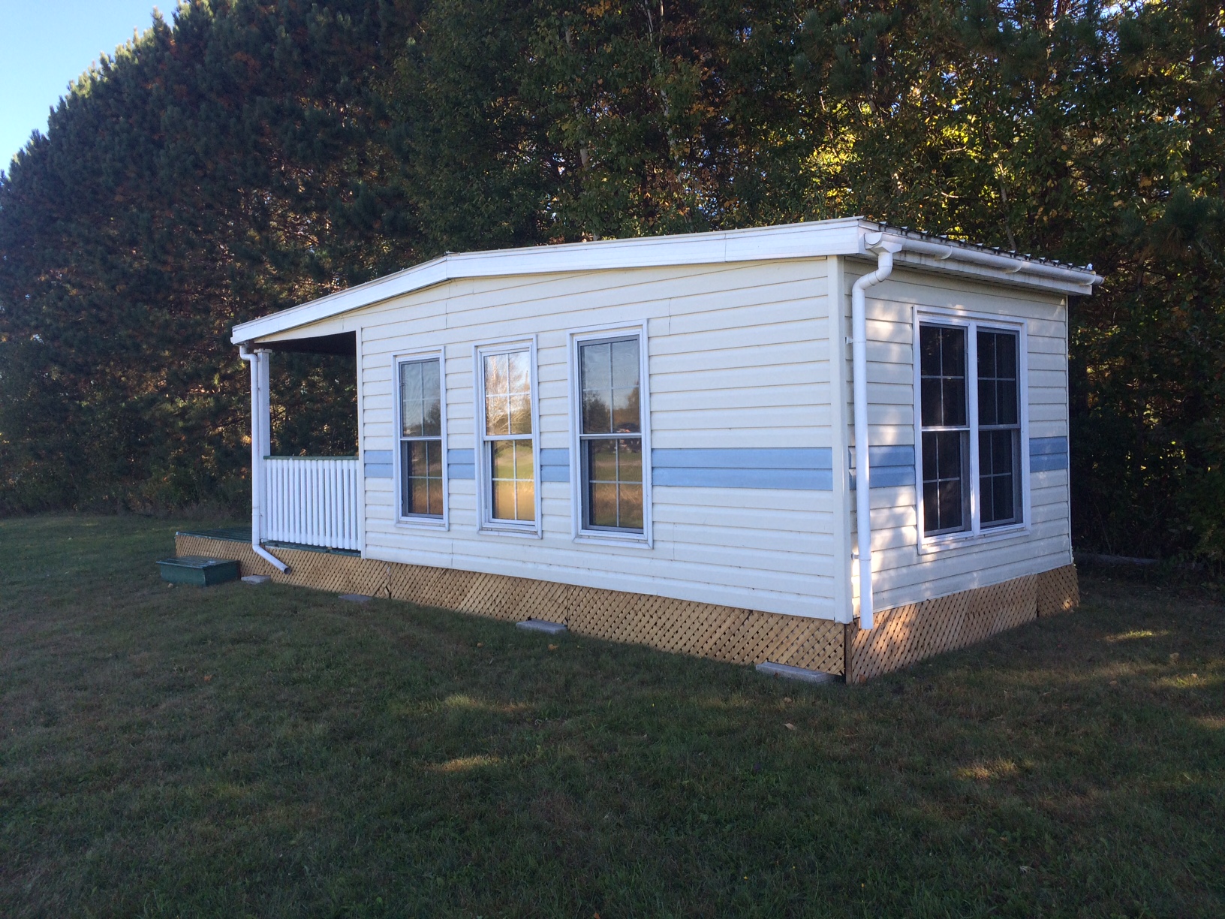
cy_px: 460
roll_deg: +2.0
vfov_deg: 48.2
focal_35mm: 29
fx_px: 1026
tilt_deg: -1.8
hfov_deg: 61.7
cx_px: 612
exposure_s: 1/477
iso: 32
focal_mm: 4.15
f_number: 2.2
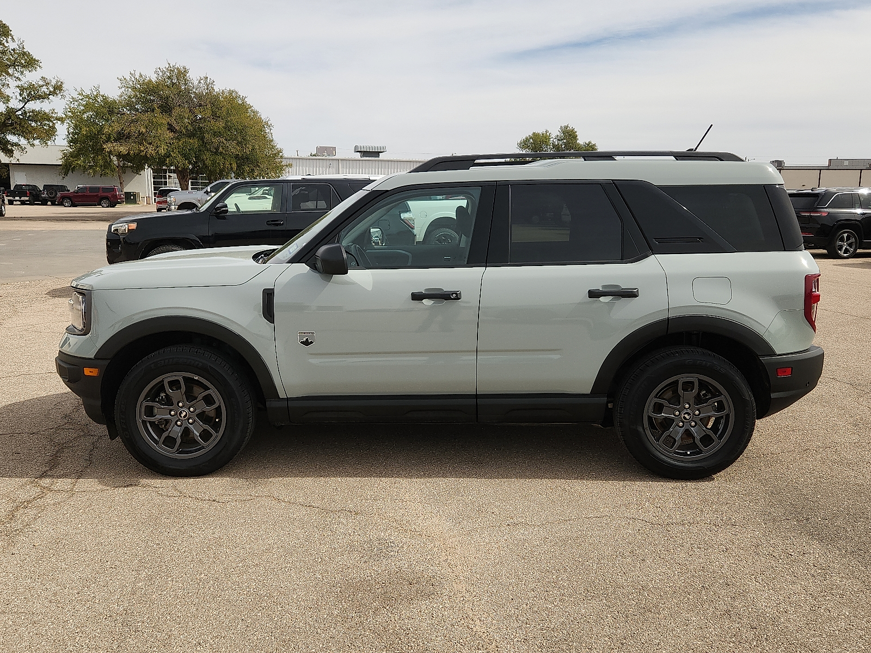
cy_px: 326
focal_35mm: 23
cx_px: 436
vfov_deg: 58.9
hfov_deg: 73.9
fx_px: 579
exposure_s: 1/2000
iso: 50
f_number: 1.8
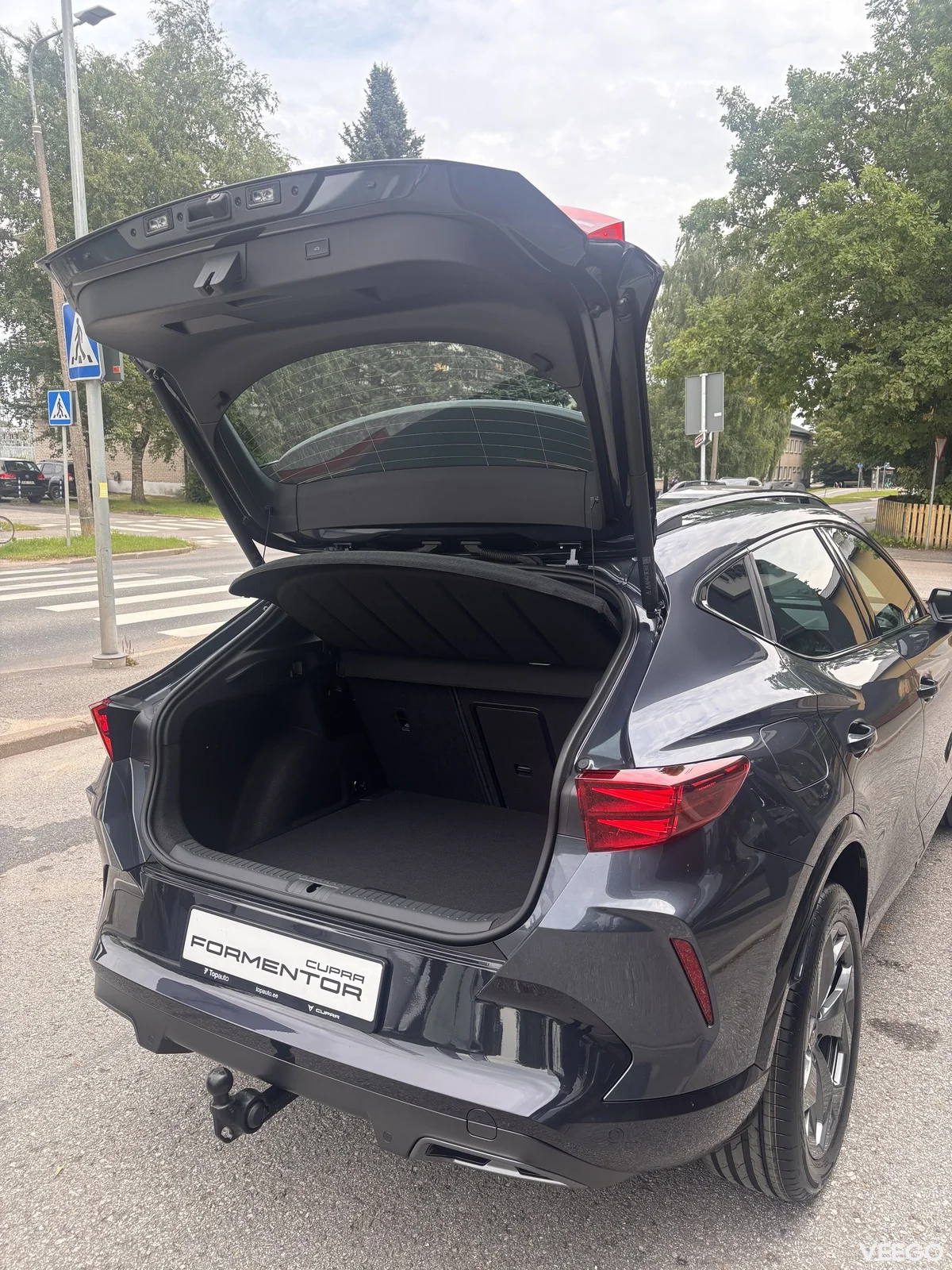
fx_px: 953
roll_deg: -1.8
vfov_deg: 67.3
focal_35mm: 26
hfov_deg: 53.1
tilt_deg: -9.7
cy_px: 635
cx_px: 476
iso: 50
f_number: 1.6
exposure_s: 1/341
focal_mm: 5.96
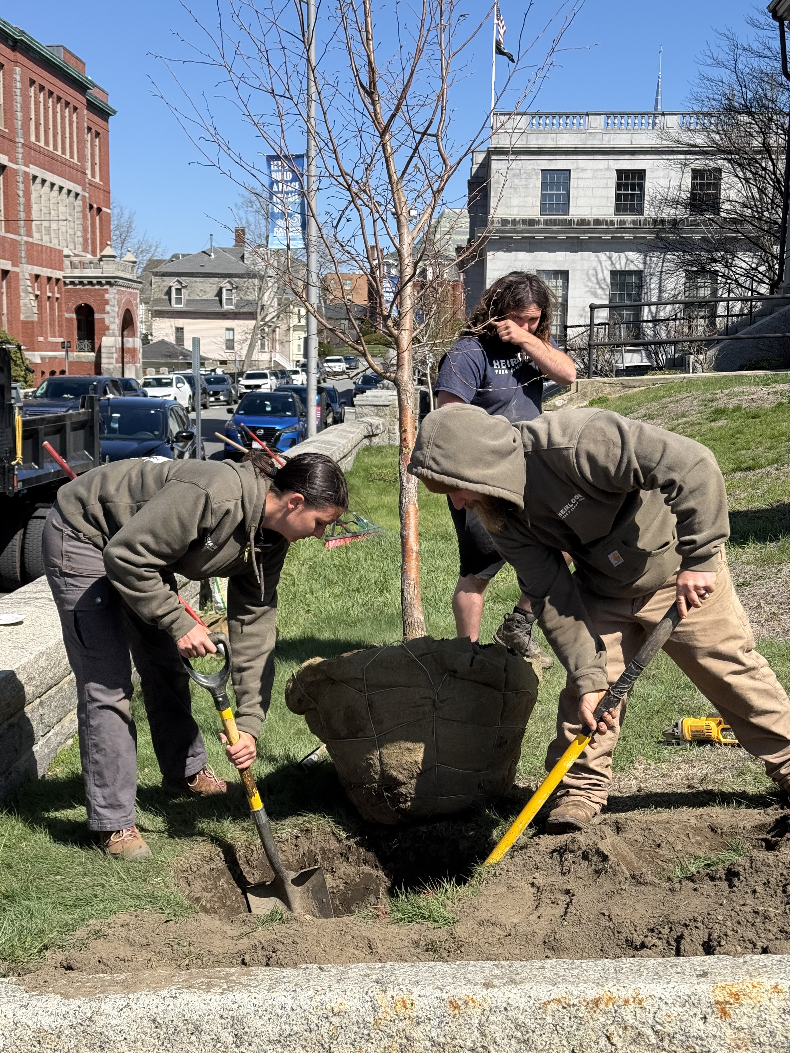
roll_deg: -1.1
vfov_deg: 39.7
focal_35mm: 48
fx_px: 1461
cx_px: 395
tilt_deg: -6.9
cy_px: 526
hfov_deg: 30.3
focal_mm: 6.76
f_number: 1.78
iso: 100
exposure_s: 1/5208
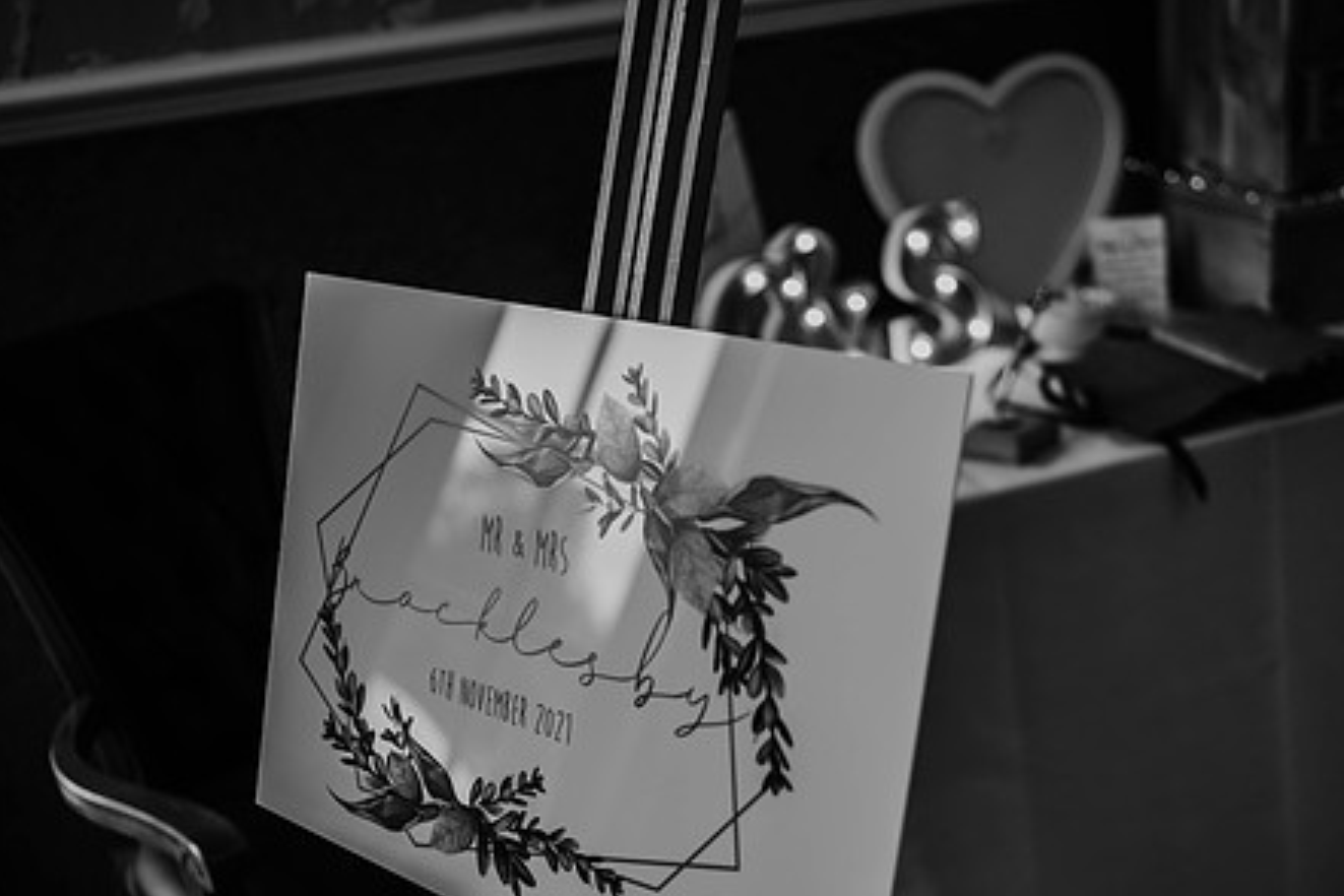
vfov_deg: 29.1
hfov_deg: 42.4
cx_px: 841
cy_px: 582
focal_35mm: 46
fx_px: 1717
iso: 200
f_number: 1.8
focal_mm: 35
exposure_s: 1/160
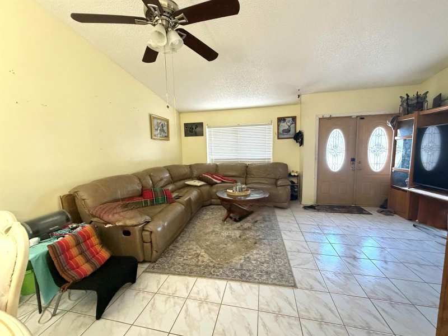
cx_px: 224
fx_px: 181
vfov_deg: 85.7
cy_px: 168
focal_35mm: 14
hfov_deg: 102.1
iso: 500
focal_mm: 2.22
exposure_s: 1/60
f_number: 2.2
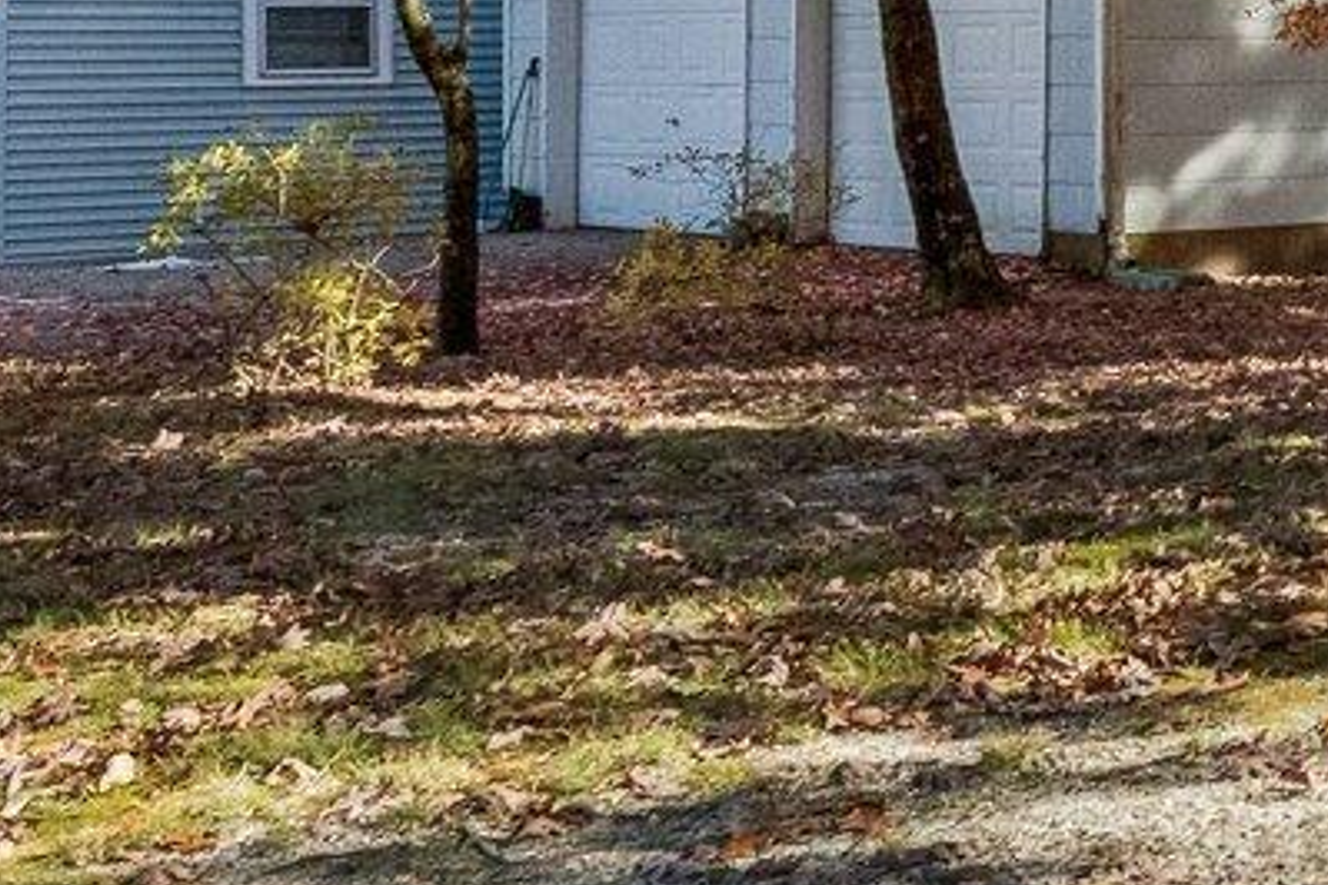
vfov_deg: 16.9
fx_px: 2840
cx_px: 2044
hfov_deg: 21.6
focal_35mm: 77
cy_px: -208
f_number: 7.1
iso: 2000
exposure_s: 1/1600
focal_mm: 15
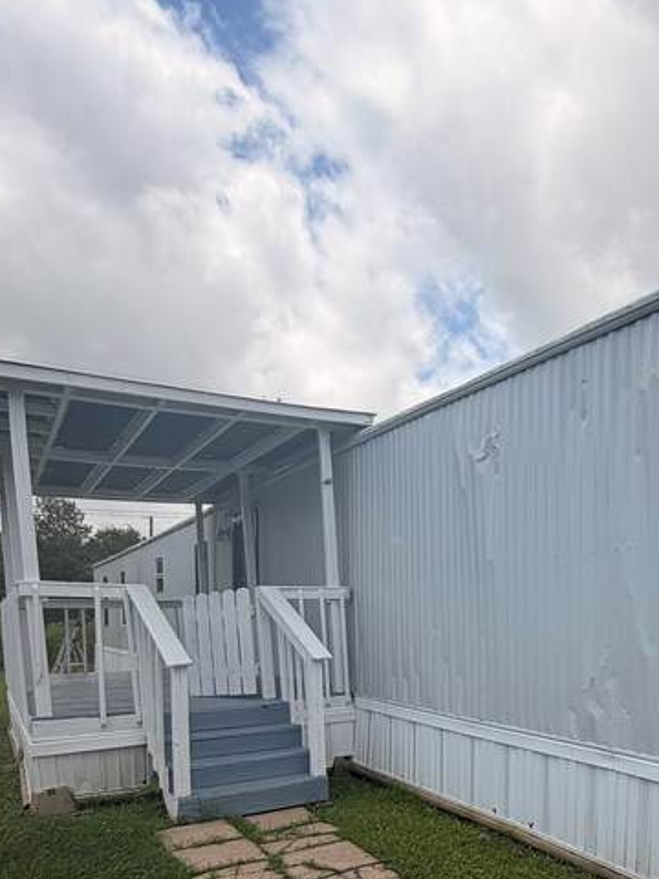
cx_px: 524
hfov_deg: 47.2
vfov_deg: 60.2
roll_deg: +0.7
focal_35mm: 28
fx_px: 711
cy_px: 654
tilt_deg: -1.8
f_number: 2.2
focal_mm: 2.22
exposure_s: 1/1211
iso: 20
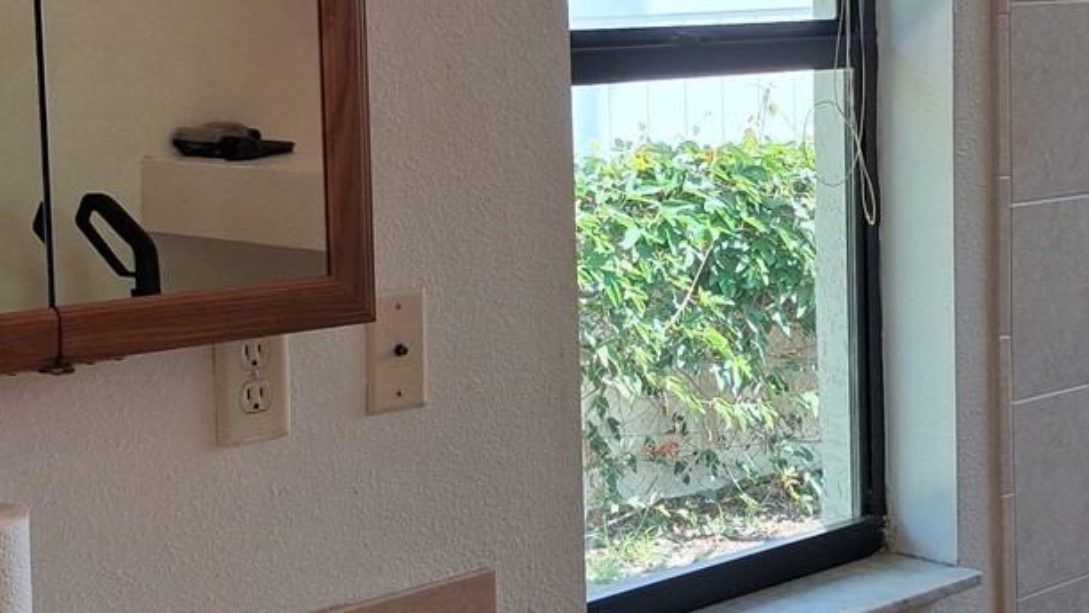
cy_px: 255
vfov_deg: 15.7
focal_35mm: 77
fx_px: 2224
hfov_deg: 27.5
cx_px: 629
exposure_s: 1/100
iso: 64
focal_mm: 4
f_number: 1.8
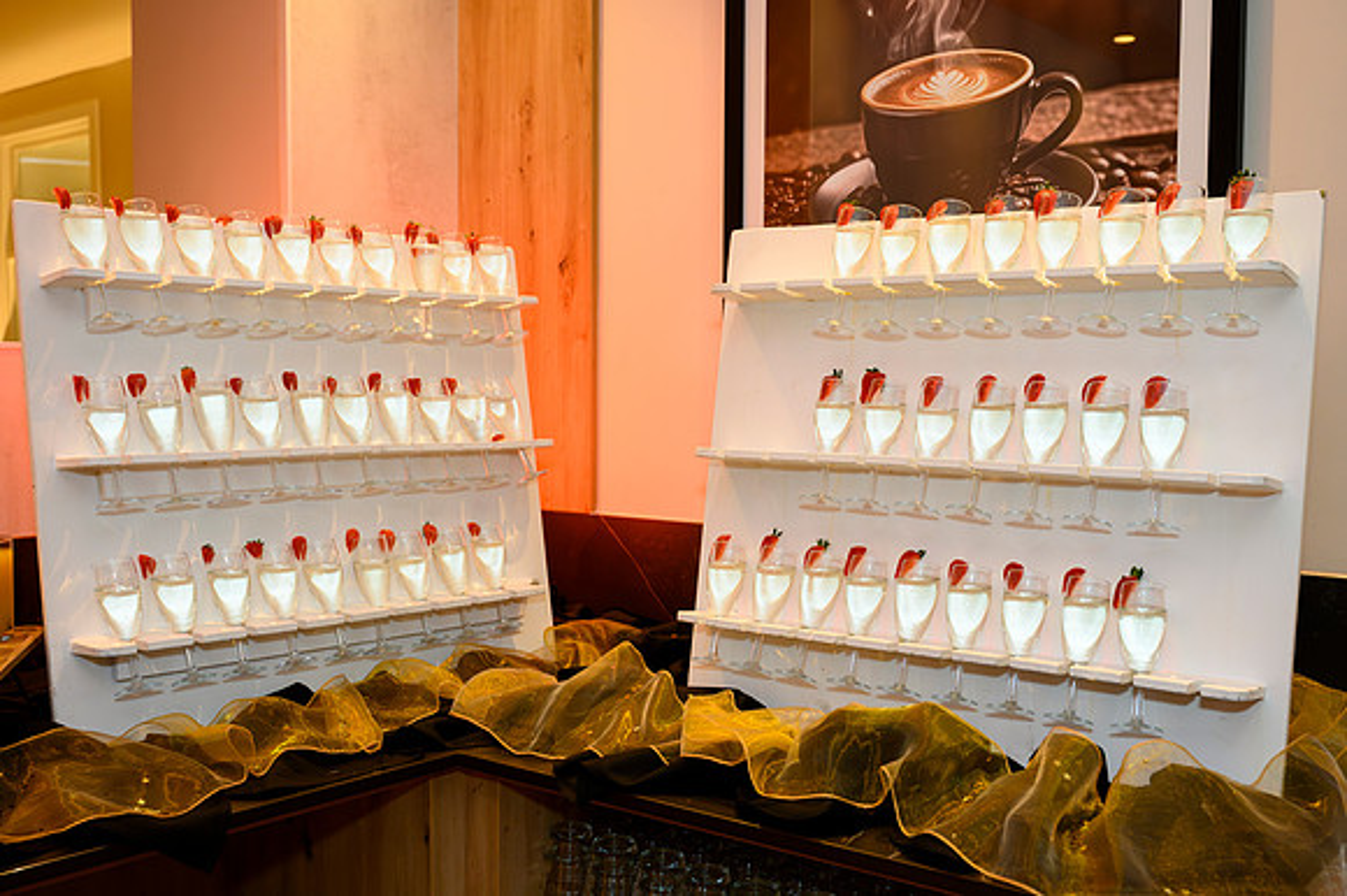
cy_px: 462
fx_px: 1356
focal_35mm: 36
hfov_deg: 52.8
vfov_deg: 36.6
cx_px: 682
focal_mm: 35
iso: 3200
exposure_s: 1/125
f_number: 4.5
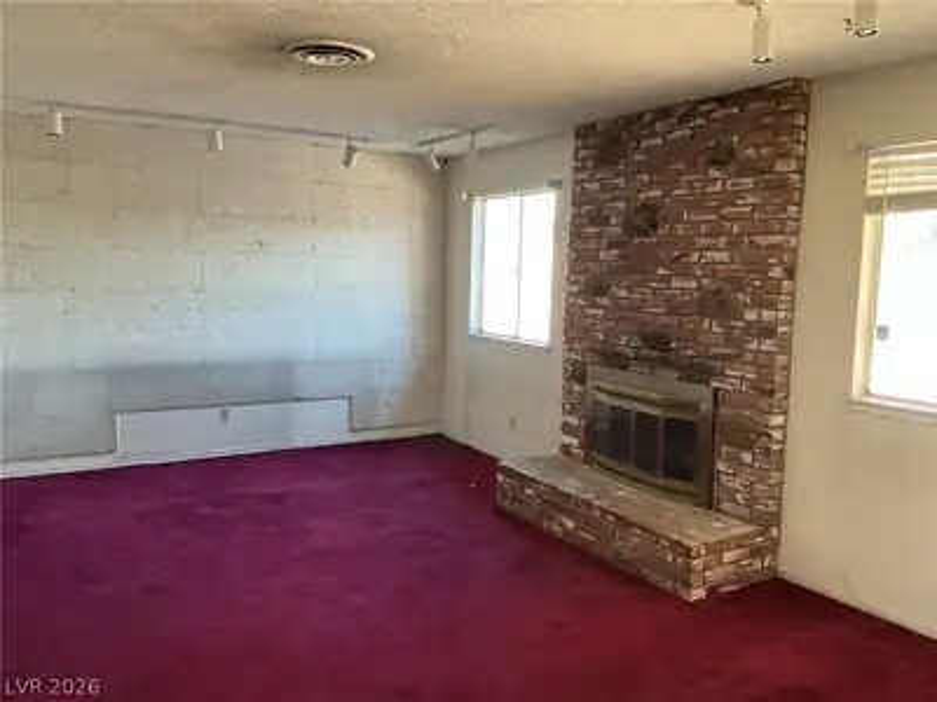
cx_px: 468
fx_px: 758
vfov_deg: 49.7
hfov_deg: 63.4
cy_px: 351
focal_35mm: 28
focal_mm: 3
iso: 100
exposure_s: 1/60
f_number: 1.8
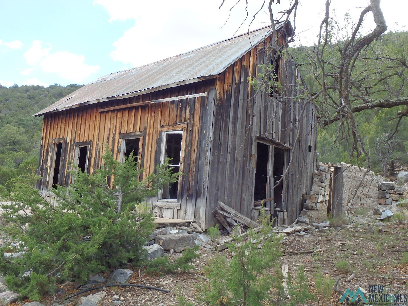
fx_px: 401
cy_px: 153
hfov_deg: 54.0
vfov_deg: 41.8
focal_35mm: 34
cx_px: 204
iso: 125
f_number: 4.4
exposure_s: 1/200
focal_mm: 6.1
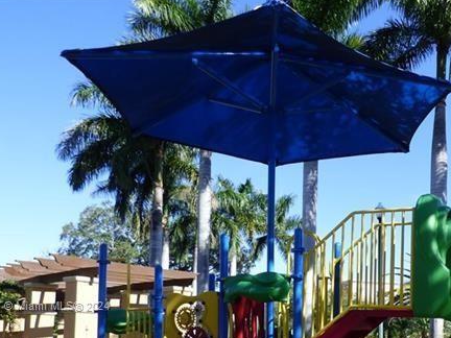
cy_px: 307
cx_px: 359
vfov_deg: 36.2
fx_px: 482
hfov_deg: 47.5
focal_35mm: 37
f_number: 2.8
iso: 100
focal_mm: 3.58
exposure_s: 1/800
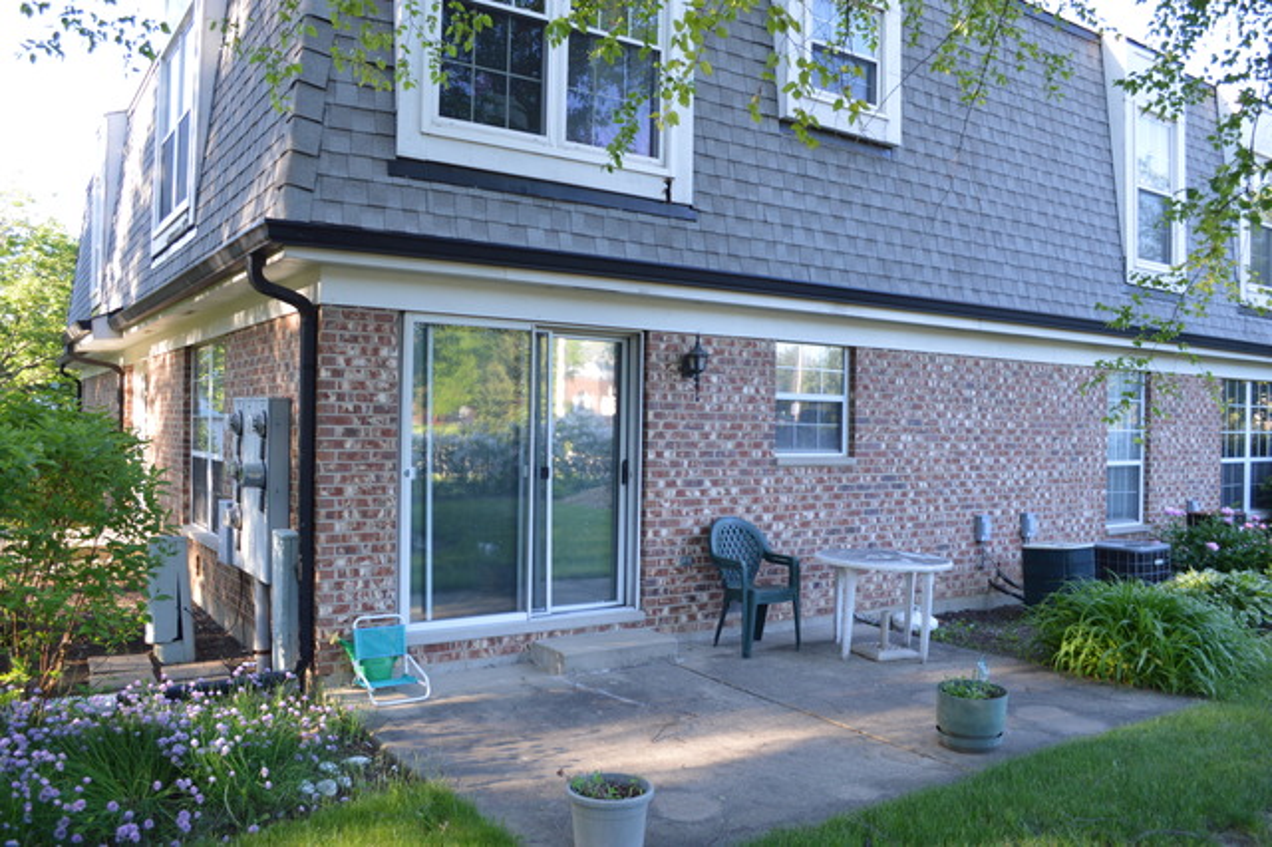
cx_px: 636
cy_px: 424
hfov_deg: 67.4
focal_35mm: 27
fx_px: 953
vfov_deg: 47.9
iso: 400
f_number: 5.6
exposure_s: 1/125
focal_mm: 18
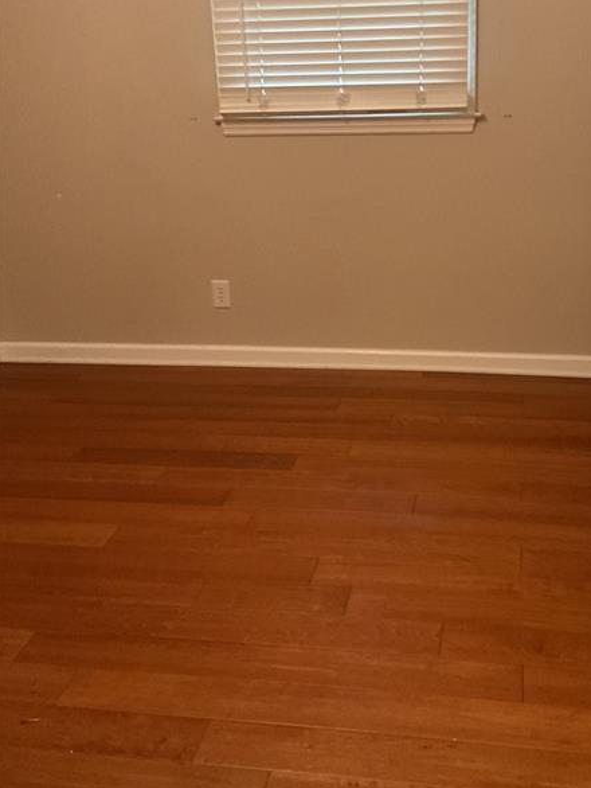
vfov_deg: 48.7
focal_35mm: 38
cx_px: 384
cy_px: 319
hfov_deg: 37.4
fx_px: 864
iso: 320
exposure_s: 1/30
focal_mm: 3
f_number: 1.8
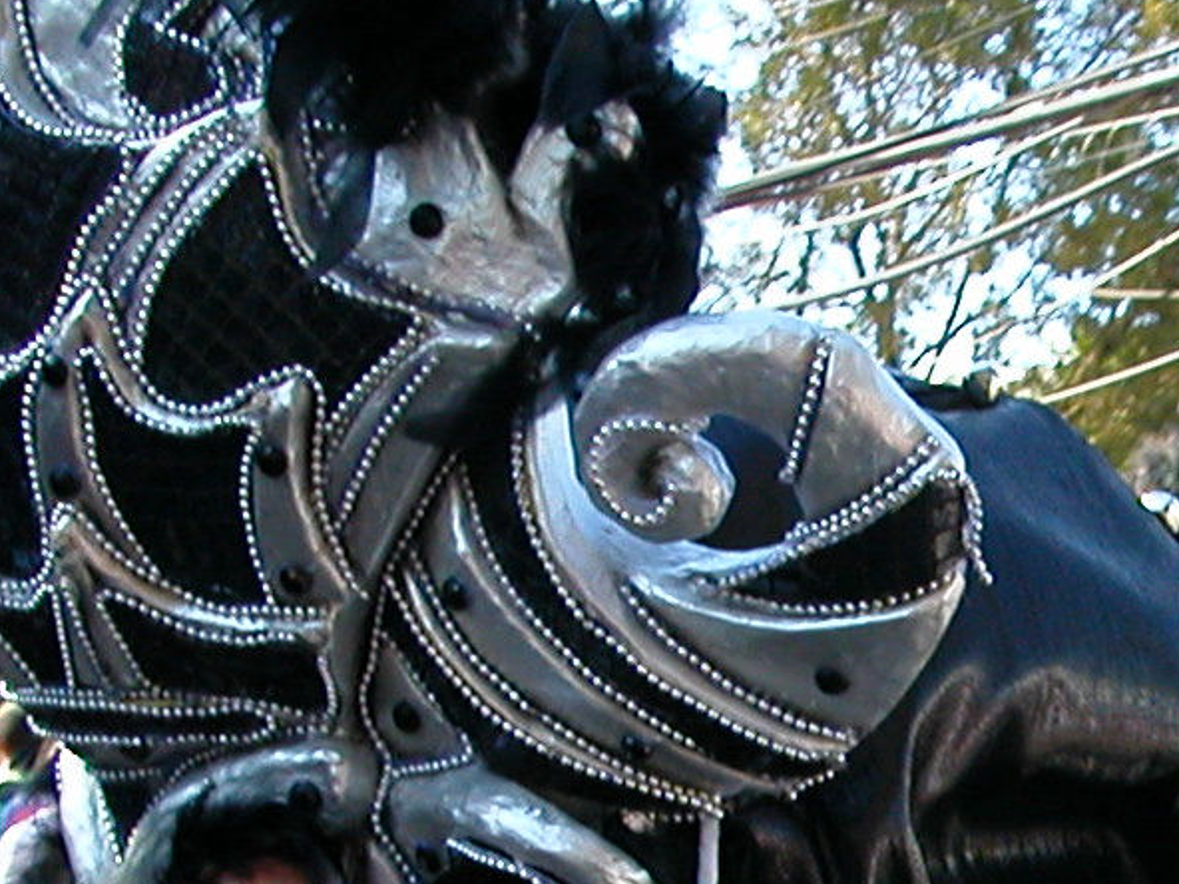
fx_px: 3406
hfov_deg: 19.2
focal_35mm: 100
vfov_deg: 14.4
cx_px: 1141
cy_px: 1007
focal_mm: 5.6
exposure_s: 1/235
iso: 100
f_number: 2.7
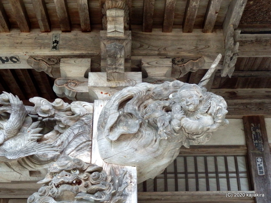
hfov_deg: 24.4
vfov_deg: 18.4
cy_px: 102
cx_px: 136
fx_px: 626
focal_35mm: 80
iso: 640
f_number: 4.6
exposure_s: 1/160
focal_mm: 14.4
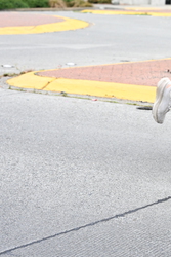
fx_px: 847
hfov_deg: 11.5
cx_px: 149
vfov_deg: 16.8
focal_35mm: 119
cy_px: -12
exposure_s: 1/800
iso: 1600
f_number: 4
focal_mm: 54
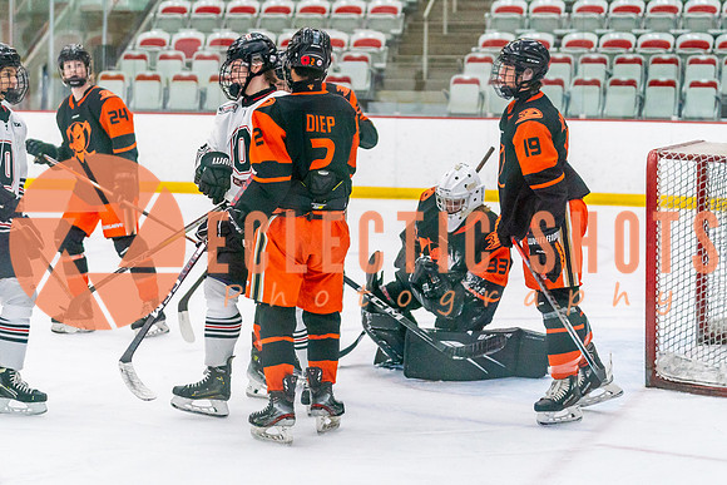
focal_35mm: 104
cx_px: 306
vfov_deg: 13.1
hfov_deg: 19.6
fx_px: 2108
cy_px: 127
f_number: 2.8
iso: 3200
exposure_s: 1/1250
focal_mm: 70
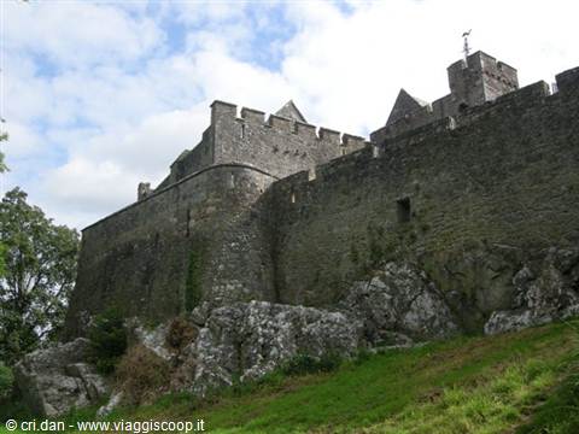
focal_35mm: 36
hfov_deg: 51.4
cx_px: 290
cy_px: 217
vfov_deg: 39.7
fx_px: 602
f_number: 5.4
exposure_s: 1/245
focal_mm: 7.5
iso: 64
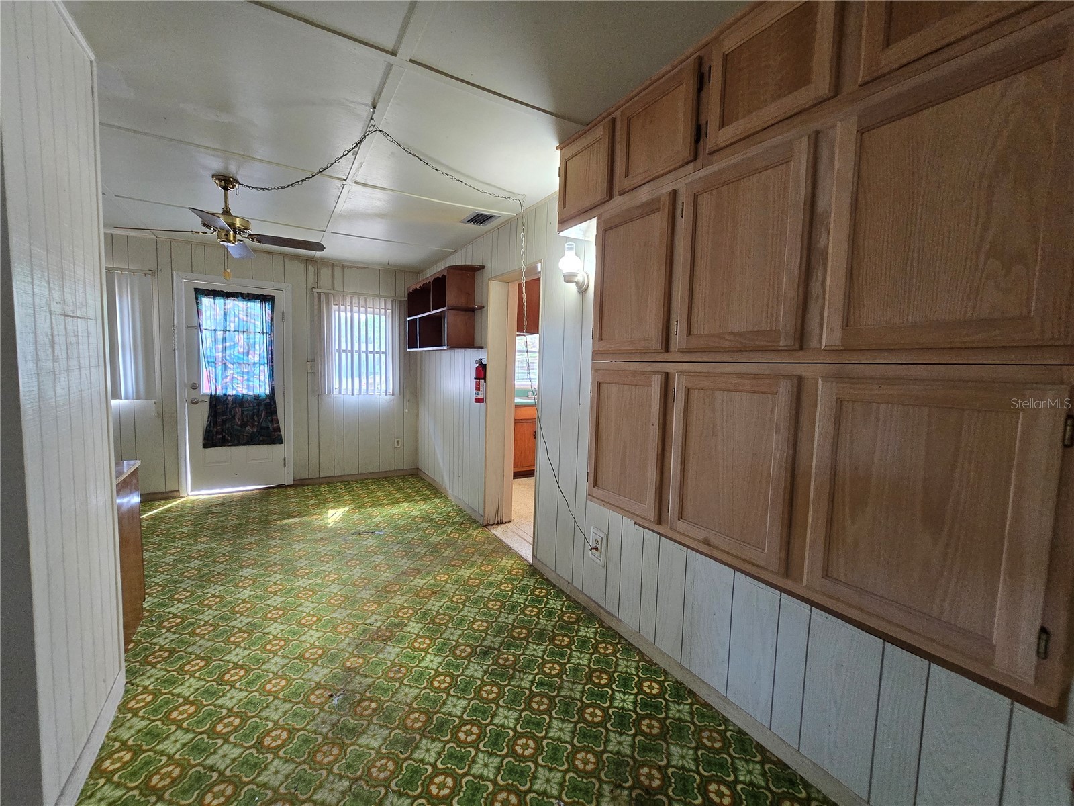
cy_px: 403
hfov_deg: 106.2
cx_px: 537
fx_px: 403
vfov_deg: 89.9
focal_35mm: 13
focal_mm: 2.2
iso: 500
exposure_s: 1/60
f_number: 2.2
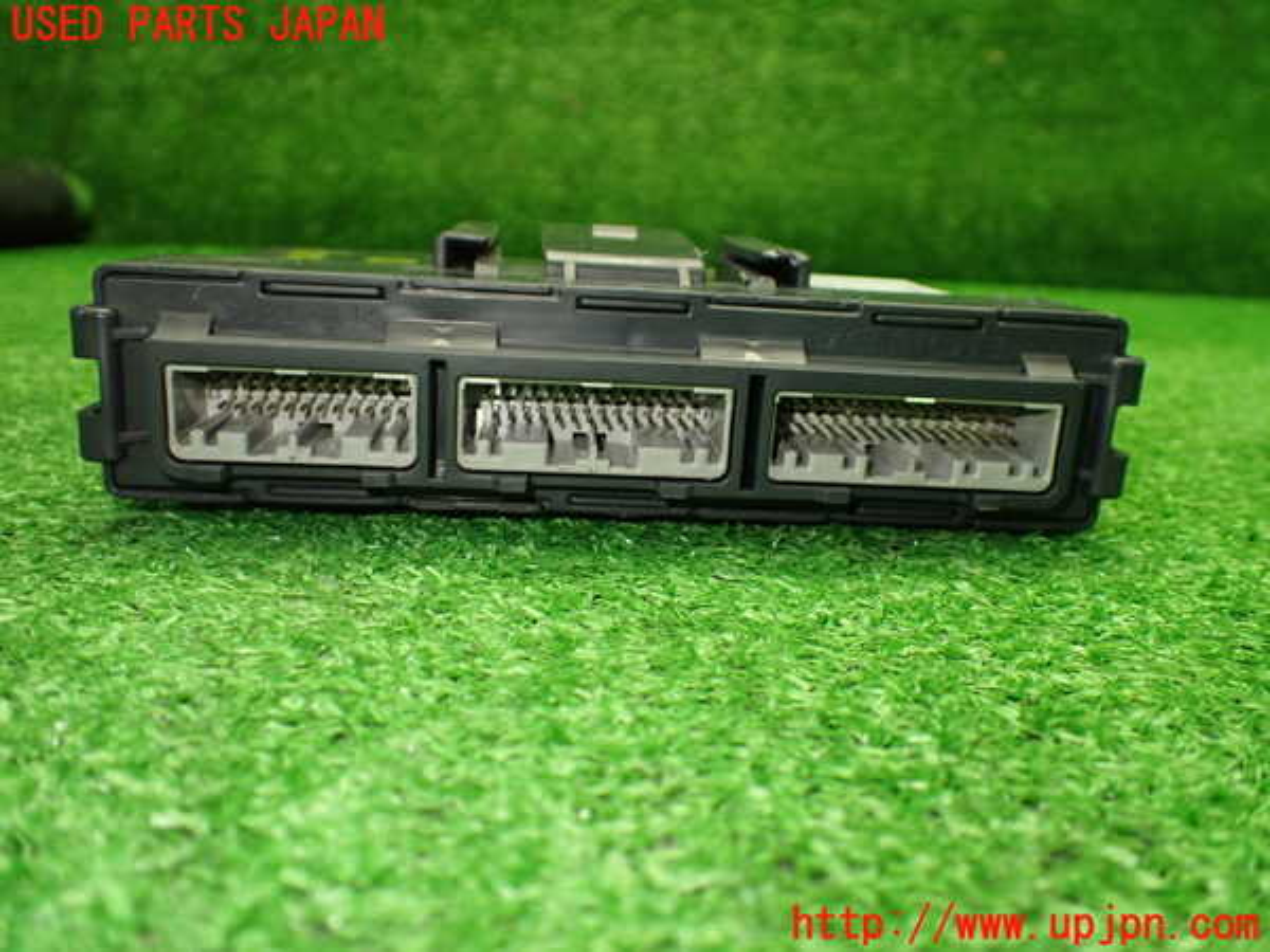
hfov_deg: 60.0
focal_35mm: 30
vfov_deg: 46.8
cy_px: 476
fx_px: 1101
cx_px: 635
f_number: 2.3
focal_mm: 5.4
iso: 640
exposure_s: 1/125
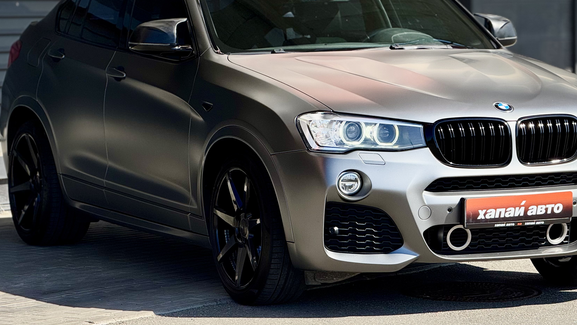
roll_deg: +1.3
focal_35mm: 160
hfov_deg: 13.4
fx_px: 2448
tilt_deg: -1.6
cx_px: 327
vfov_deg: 7.6
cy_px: 117
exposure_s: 1/1186
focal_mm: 15.66
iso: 50
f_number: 2.8
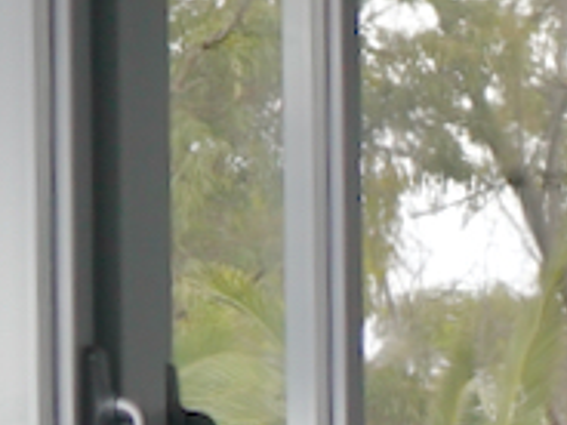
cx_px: 1568
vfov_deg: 4.7
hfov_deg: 5.9
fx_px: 5143
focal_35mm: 314
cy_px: 896
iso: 800
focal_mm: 47
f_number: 4
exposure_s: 1/160
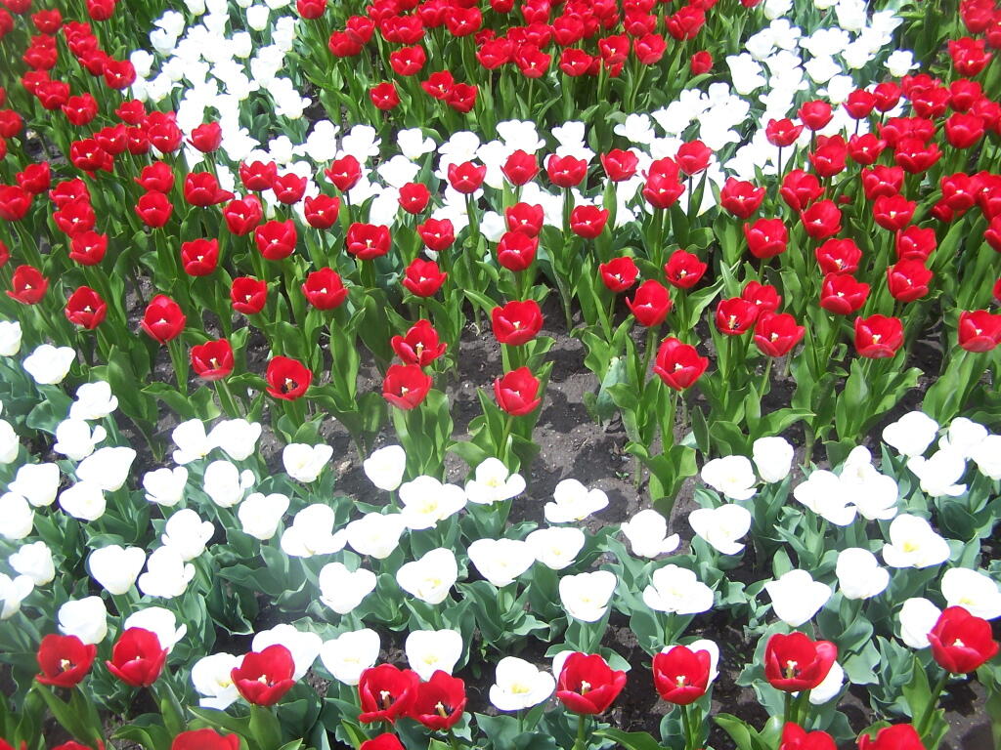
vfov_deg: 37.7
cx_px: 500
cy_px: 375
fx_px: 1099
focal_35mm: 38
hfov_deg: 49.0
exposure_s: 1/500
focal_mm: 6.3
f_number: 2.8
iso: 80
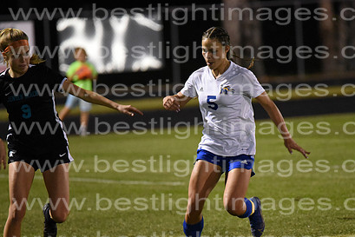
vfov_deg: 3.2
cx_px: 209
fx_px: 4192
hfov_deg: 4.8
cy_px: 147
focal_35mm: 425
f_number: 4
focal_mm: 300
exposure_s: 1/800
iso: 10000
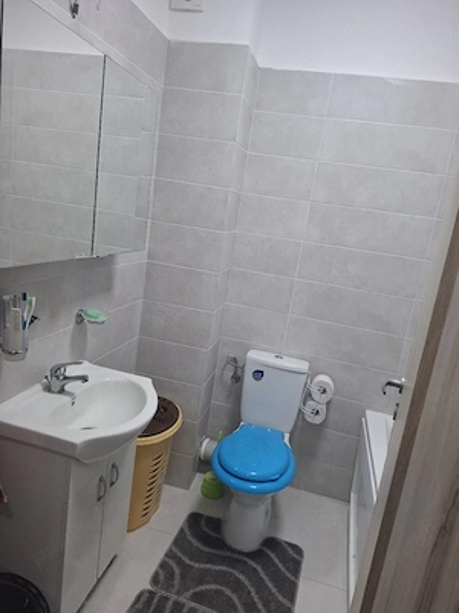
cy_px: 306
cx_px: 230
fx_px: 407
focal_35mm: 23
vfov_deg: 73.9
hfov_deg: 58.9
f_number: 1.8
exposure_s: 1/100
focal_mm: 5.54
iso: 200
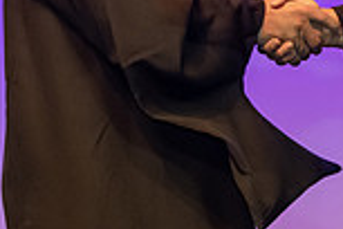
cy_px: -68
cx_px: 386
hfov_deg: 5.7
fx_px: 3439
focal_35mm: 361
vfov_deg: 3.8
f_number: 4
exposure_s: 1/200
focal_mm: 95
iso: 3200
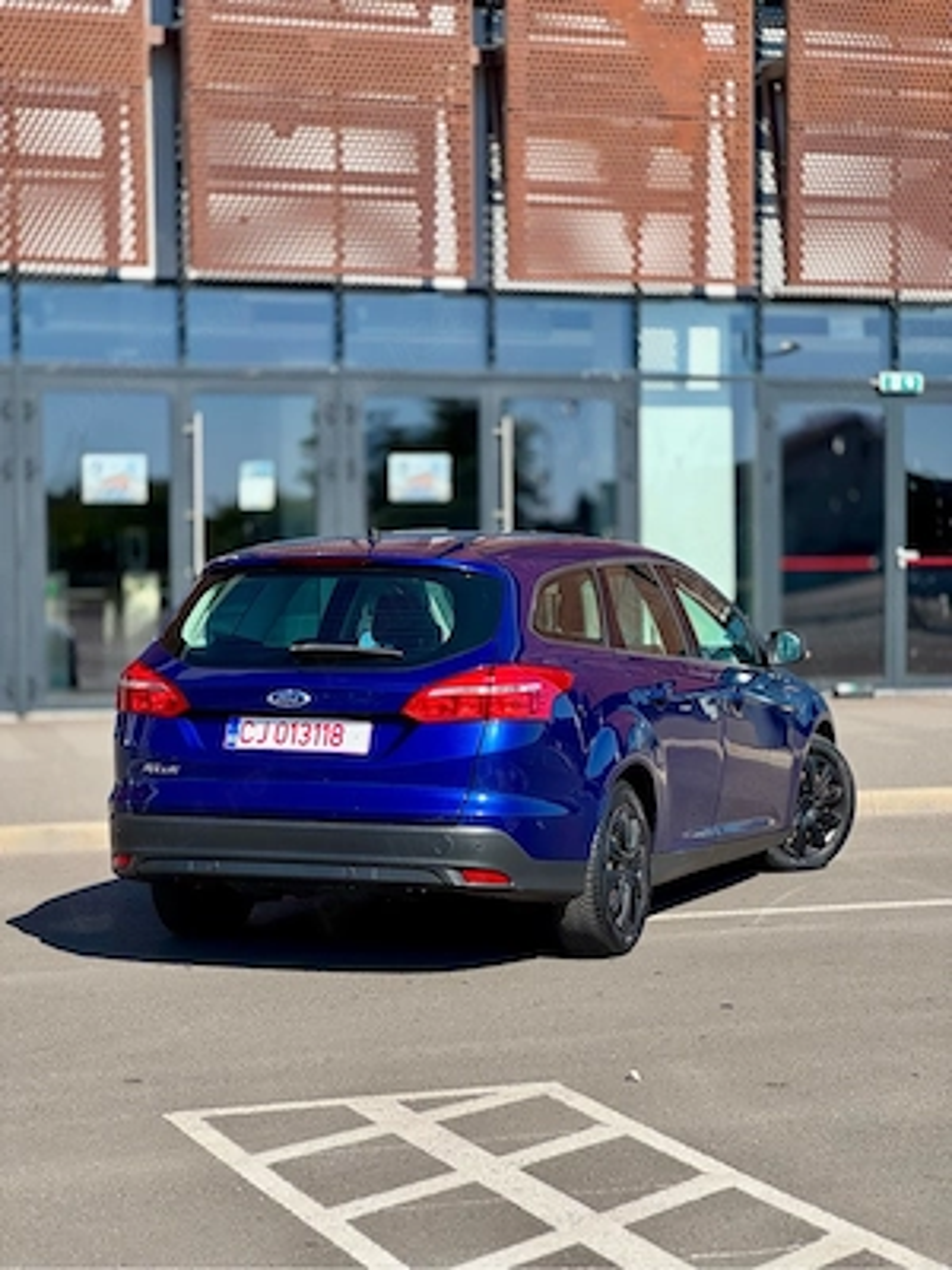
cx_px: 476
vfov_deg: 25.3
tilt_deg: -1.1
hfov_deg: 19.1
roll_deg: +0.2
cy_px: 635
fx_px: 2824
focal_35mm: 77
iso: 25
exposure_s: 1/451
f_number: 2.8
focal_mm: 9
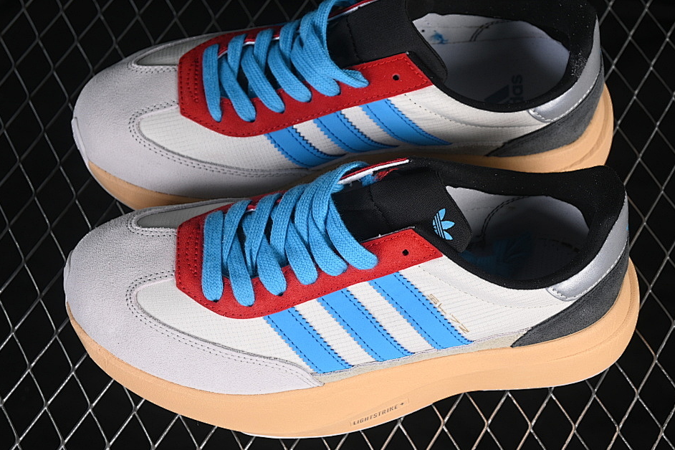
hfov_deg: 23.6
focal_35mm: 86
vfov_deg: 15.9
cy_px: 223
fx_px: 1612
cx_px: 361
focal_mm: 50
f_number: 7.1
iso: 160
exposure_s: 1/60
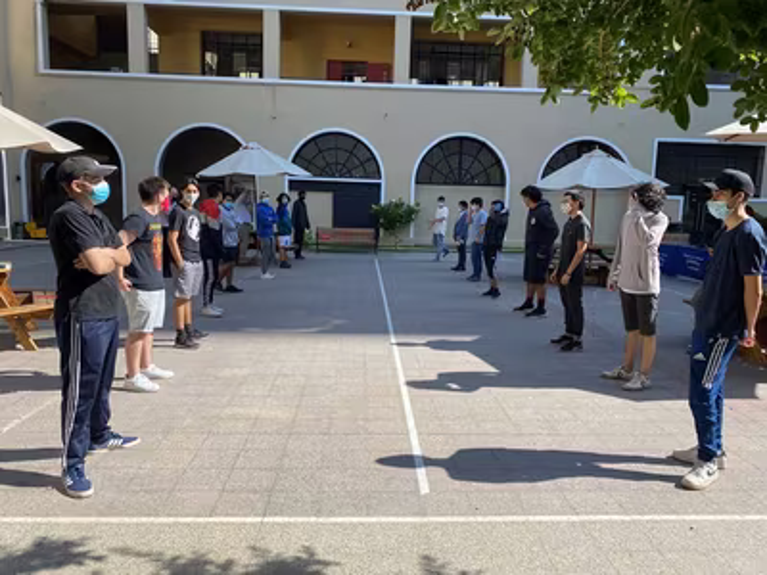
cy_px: 288
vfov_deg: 53.1
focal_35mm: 26
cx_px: 384
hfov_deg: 67.3
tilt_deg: -7.6
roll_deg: -2.0
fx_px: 576
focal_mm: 4.25
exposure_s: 1/1429
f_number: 1.8
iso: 32
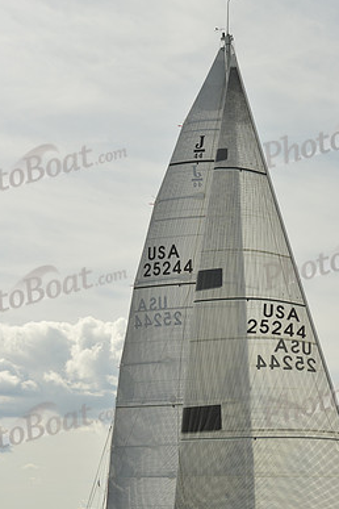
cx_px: 195
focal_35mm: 105
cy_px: 343
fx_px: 1483
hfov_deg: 13.0
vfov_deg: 19.4
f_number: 8
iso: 200
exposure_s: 1/1000
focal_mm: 70
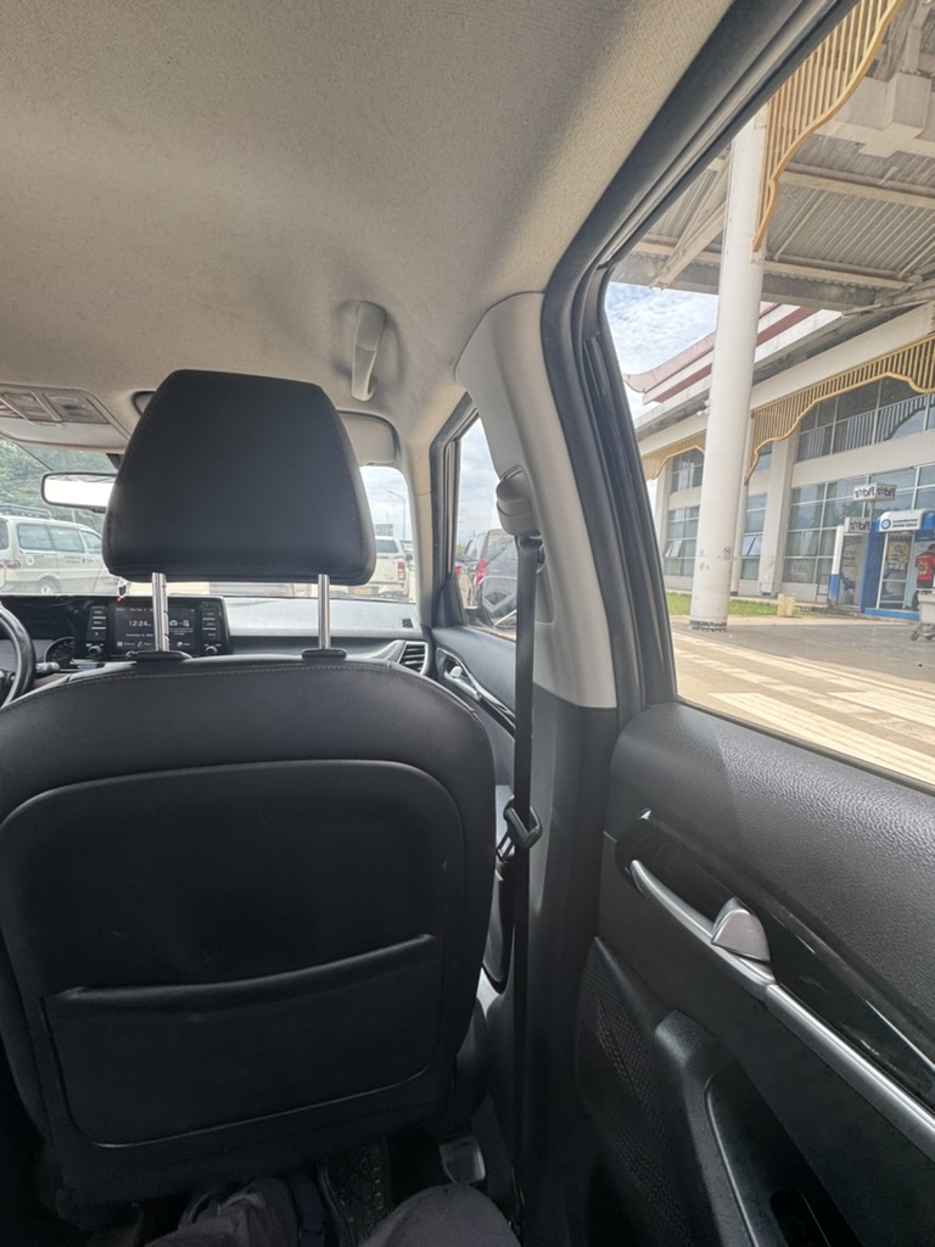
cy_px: 624
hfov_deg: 85.7
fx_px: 504
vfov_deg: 102.1
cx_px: 468
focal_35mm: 14
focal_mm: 2.22
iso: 50
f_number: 2.2
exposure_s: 1/99
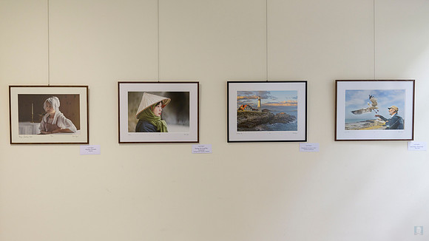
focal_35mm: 45
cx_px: 202
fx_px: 509
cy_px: 119
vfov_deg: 26.7
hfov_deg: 45.7
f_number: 3.5
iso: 500
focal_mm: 36
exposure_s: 1/80
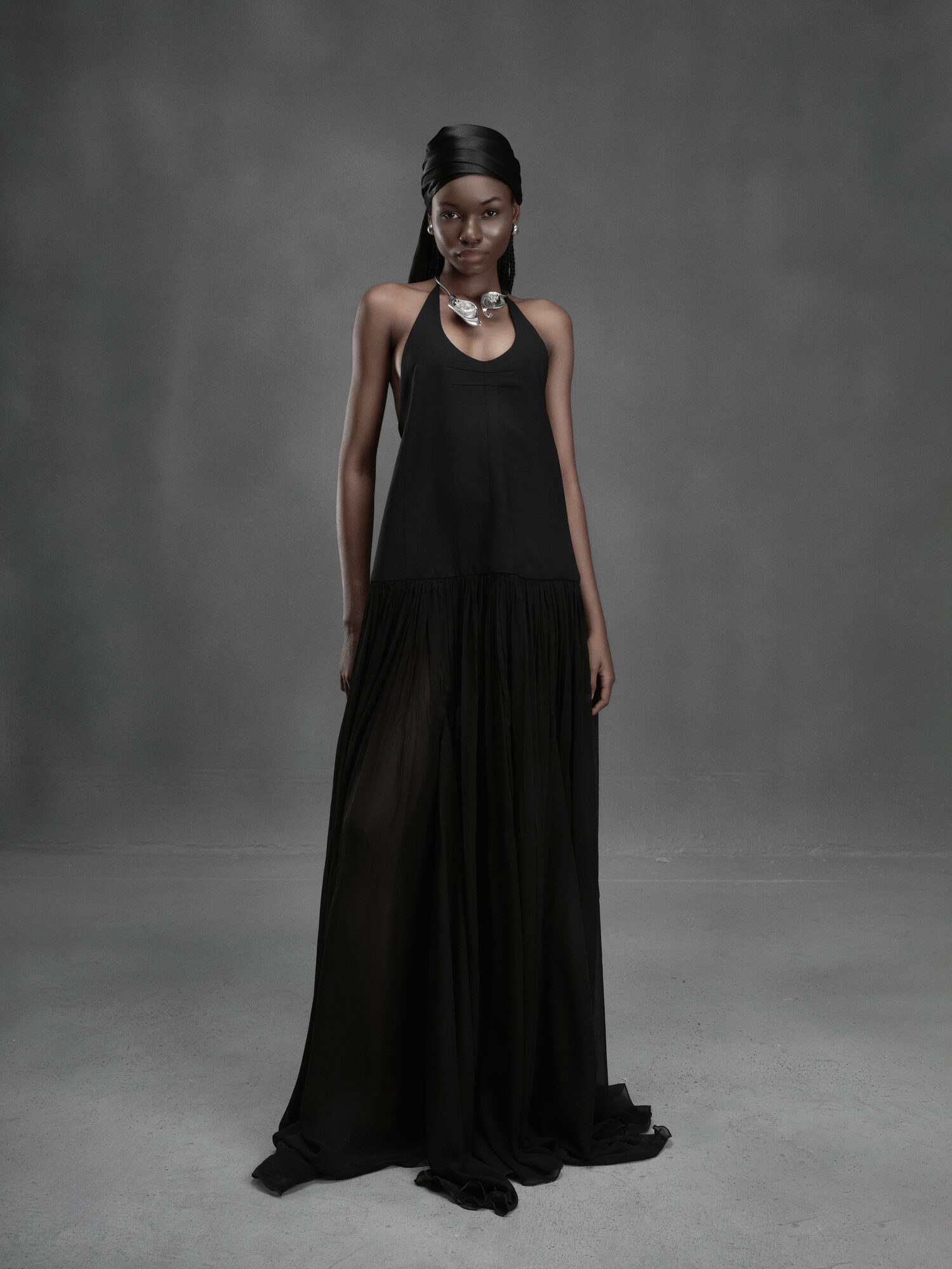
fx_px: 1687
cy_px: 634
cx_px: 476
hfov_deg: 31.5
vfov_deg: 41.2
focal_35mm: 46
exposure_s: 1/125
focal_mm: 57.6
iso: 320
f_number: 10
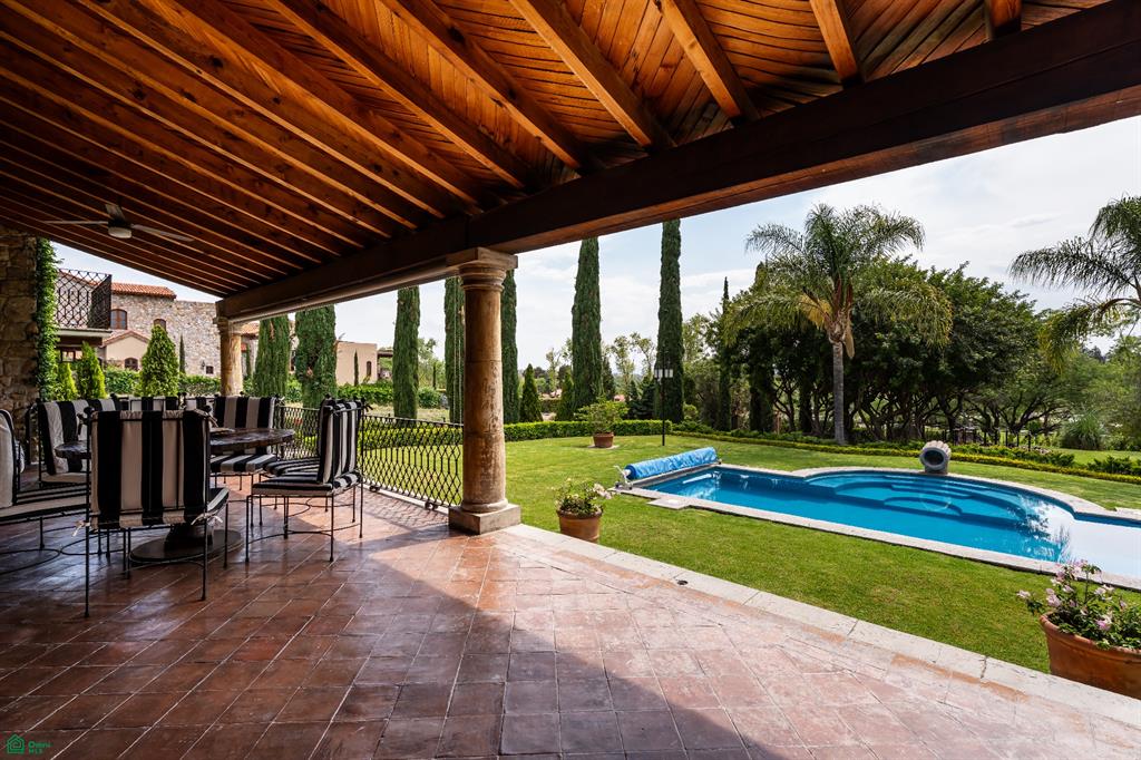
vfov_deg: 73.7
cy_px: 380
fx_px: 507
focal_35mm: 16
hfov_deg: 96.8
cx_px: 570
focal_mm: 16
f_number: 10
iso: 160
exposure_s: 1/60
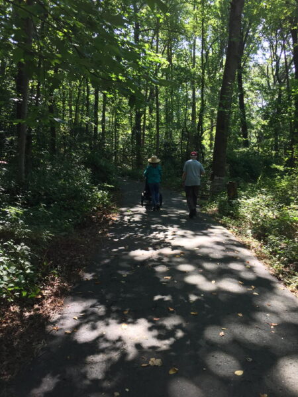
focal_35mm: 29
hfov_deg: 48.2
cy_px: 198
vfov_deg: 61.7
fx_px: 333
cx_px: 149
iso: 32
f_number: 2.2
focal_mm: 4.15
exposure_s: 1/60
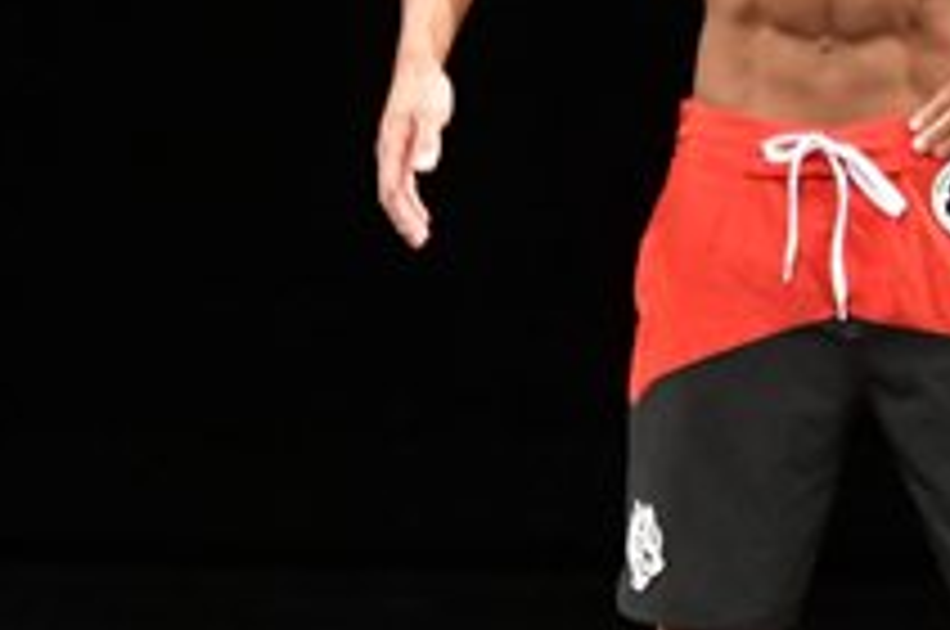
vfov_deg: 1.3
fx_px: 27587
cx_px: 939
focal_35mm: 1047
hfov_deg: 2.0
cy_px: 212
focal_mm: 190
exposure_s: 1/400
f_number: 5.6
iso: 3200
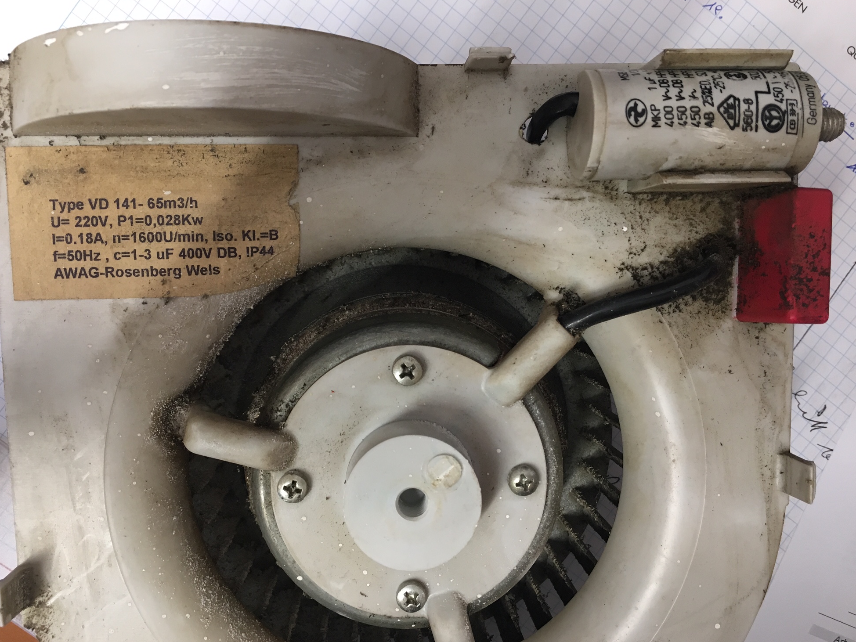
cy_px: 326
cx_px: 415
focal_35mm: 30
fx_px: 742
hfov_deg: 60.0
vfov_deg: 46.8
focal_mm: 4.15
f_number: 2.2
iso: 100
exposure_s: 1/33
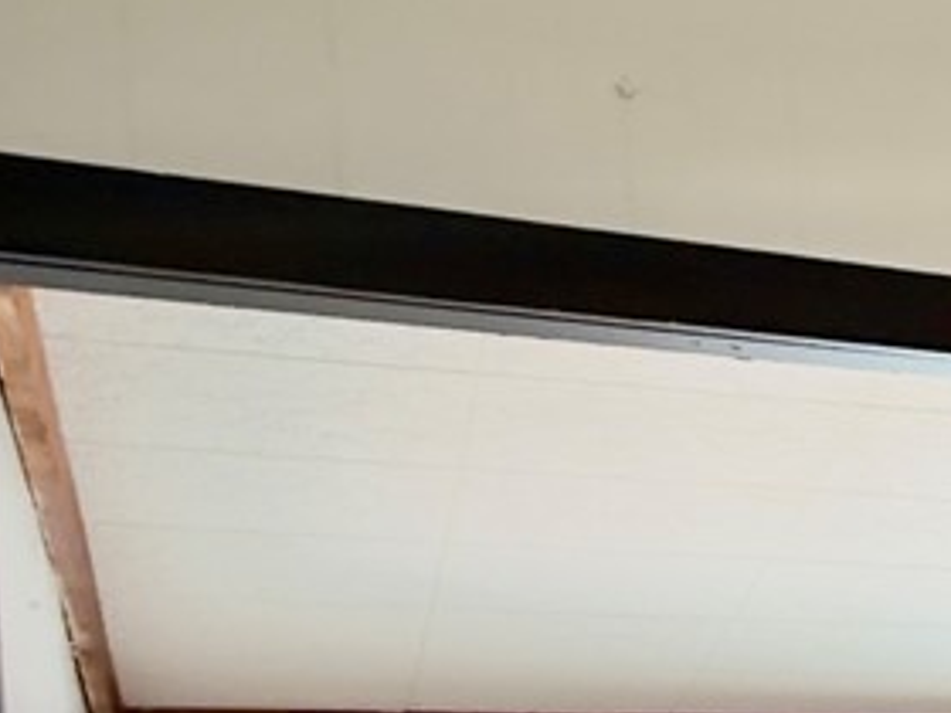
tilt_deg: -0.3
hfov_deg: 14.6
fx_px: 2198
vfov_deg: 17.5
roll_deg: +3.9
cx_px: 2327
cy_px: 886
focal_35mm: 80
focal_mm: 2.22
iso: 160
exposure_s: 1/121
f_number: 2.2
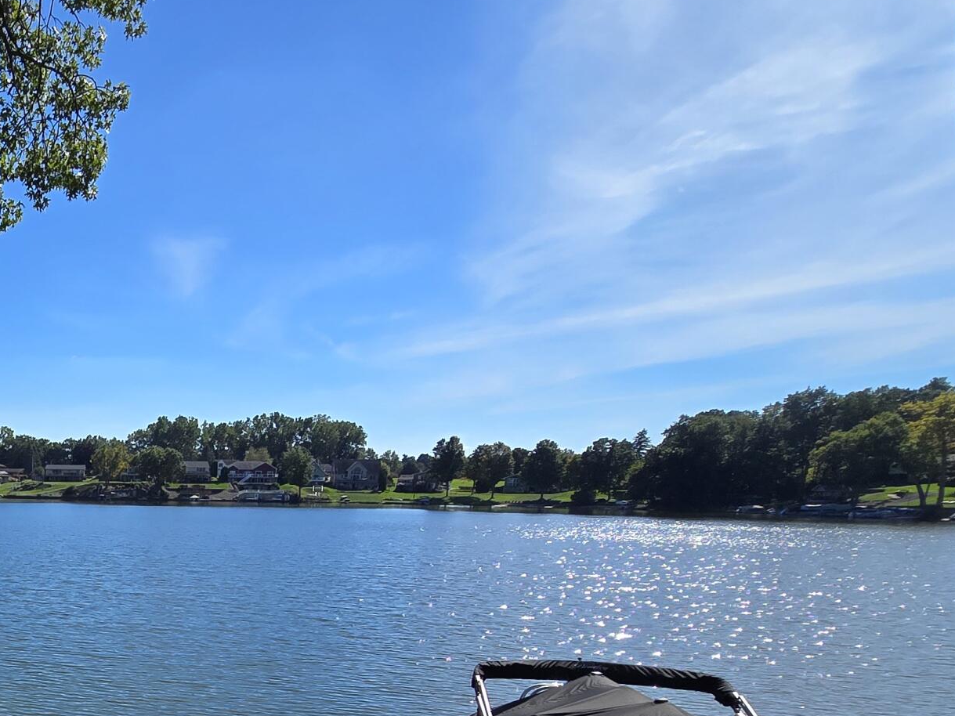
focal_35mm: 32
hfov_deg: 43.0
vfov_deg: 39.6
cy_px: 694
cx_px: -118
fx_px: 883
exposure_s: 1/3160
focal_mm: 2.2
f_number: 2.2
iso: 50
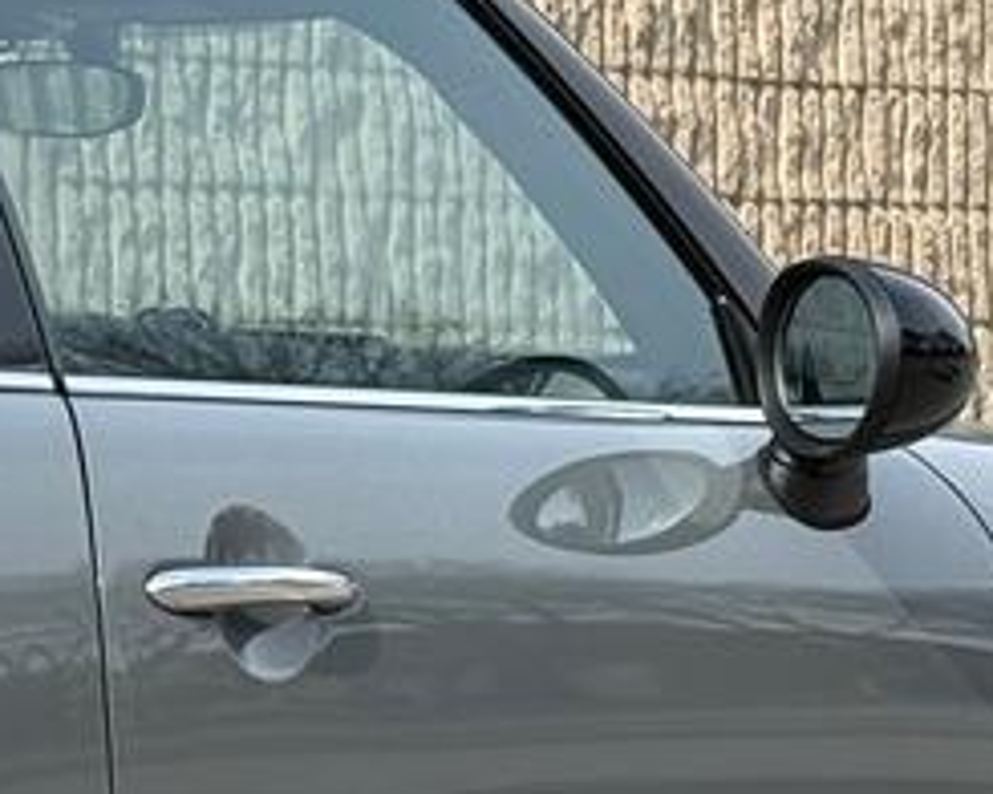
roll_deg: +1.1
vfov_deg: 6.3
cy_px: 235
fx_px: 7200
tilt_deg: +1.7
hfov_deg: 7.7
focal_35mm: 245
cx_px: -474
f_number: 1.78
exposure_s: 1/3378
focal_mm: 6.76
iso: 100
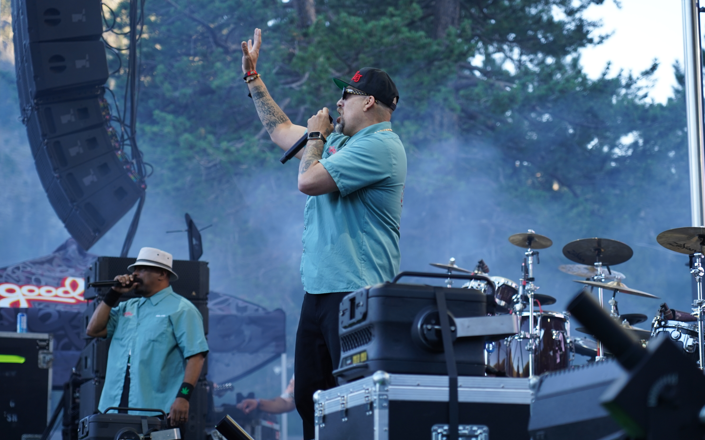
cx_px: 355
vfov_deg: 12.1
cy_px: 223
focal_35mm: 108
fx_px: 2075
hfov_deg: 19.3
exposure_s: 1/160
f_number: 4
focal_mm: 105
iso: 320
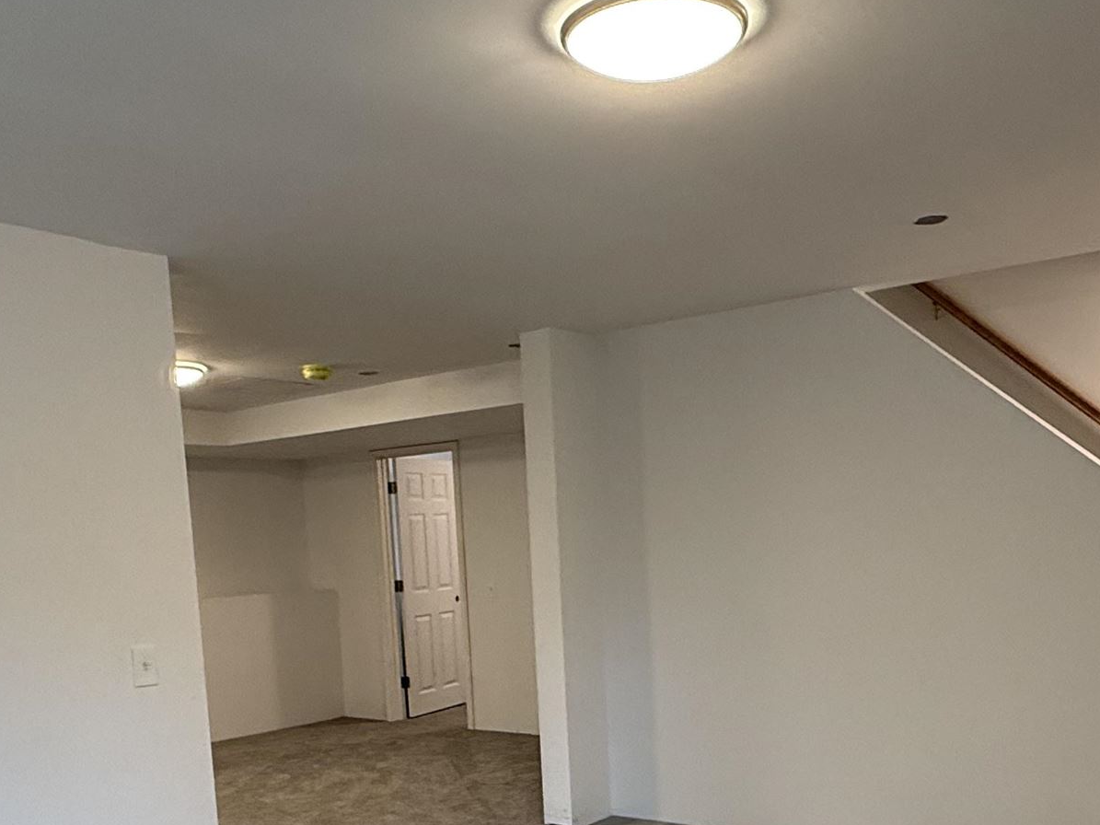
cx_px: 579
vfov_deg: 38.1
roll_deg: +3.2
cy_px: 668
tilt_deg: -6.3
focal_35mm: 36
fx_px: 1144
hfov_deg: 51.3
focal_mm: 2.22
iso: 250
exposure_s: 1/60
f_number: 2.2
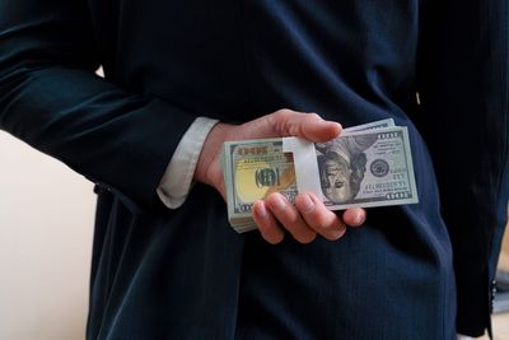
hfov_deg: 63.6
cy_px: 170
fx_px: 410
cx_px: 254
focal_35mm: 29
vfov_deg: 45.0
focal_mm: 29
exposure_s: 1/160
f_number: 4
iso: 400
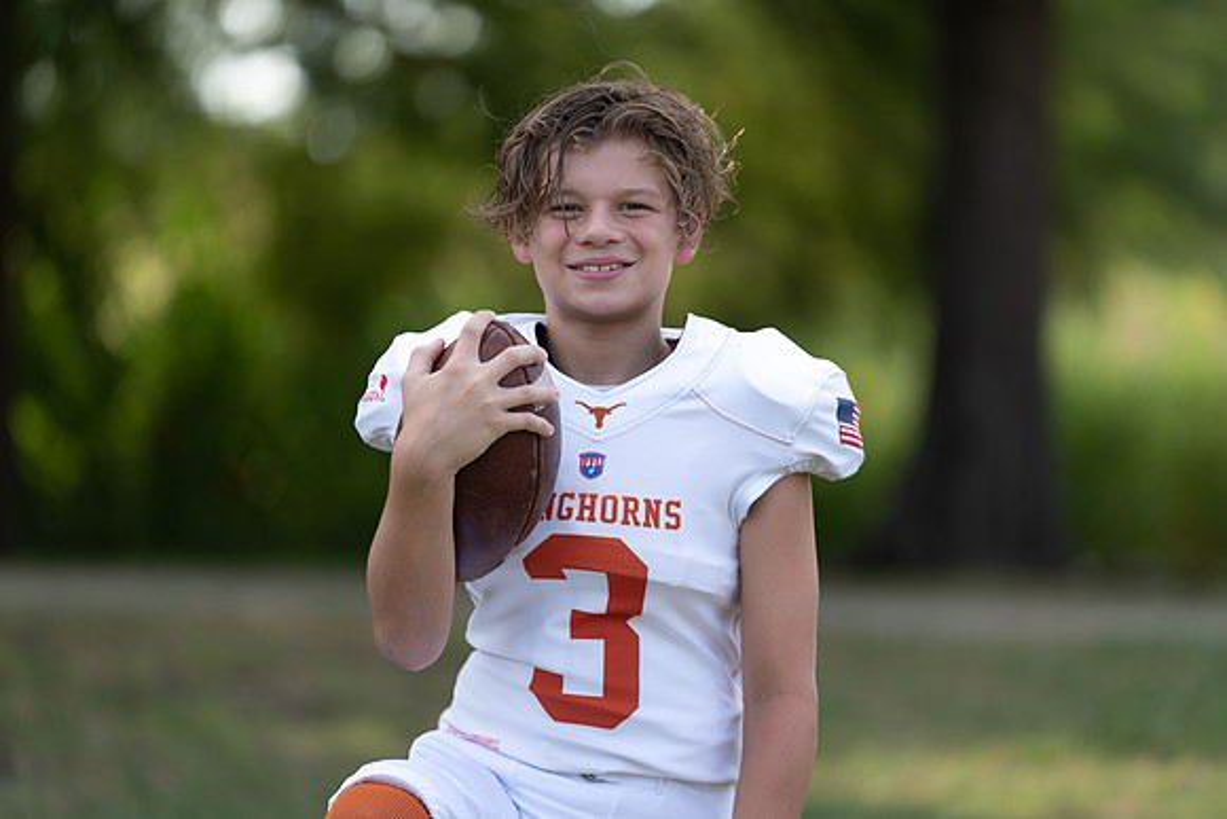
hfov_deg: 10.4
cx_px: 614
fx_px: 6716
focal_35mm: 197
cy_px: 410
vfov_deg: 7.0
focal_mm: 197
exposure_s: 1/400
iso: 100
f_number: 2.8
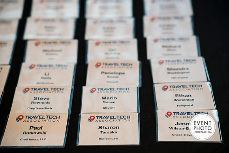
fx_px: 604
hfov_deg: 21.5
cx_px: 114
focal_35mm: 95
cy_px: 76
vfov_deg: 14.4
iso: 280
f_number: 3.2
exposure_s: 1/200
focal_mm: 95
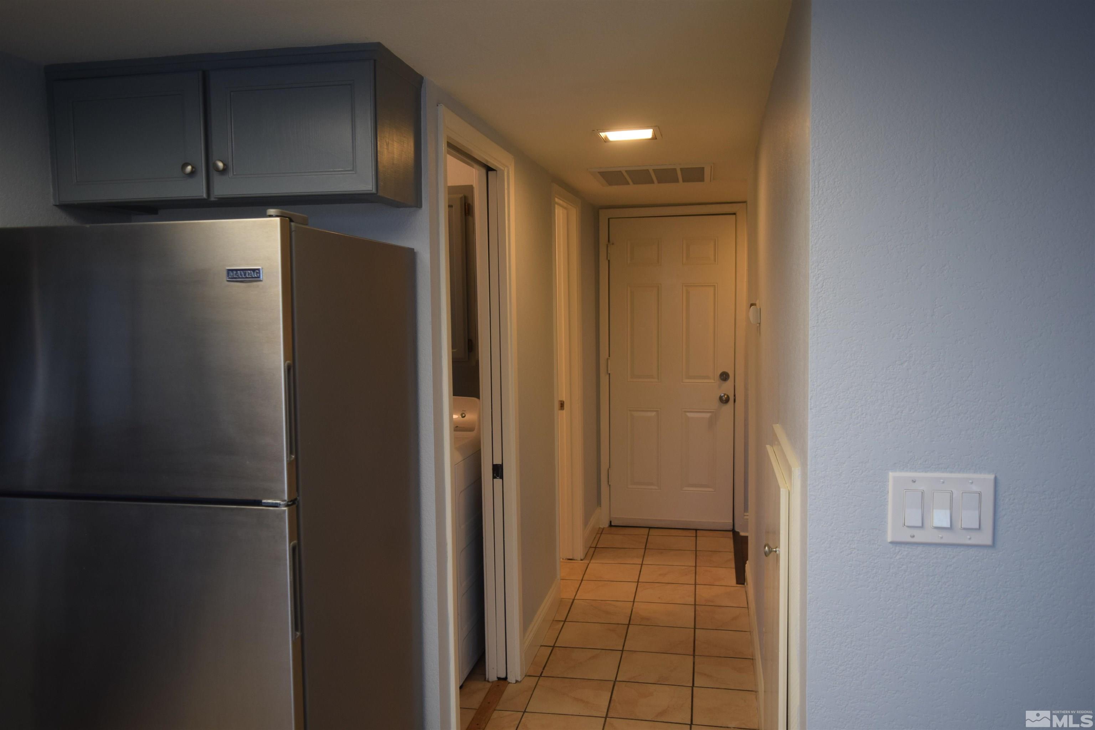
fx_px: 821
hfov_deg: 67.4
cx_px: 548
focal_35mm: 27
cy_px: 365
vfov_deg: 47.9
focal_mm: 18
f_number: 4
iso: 450
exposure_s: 1/60
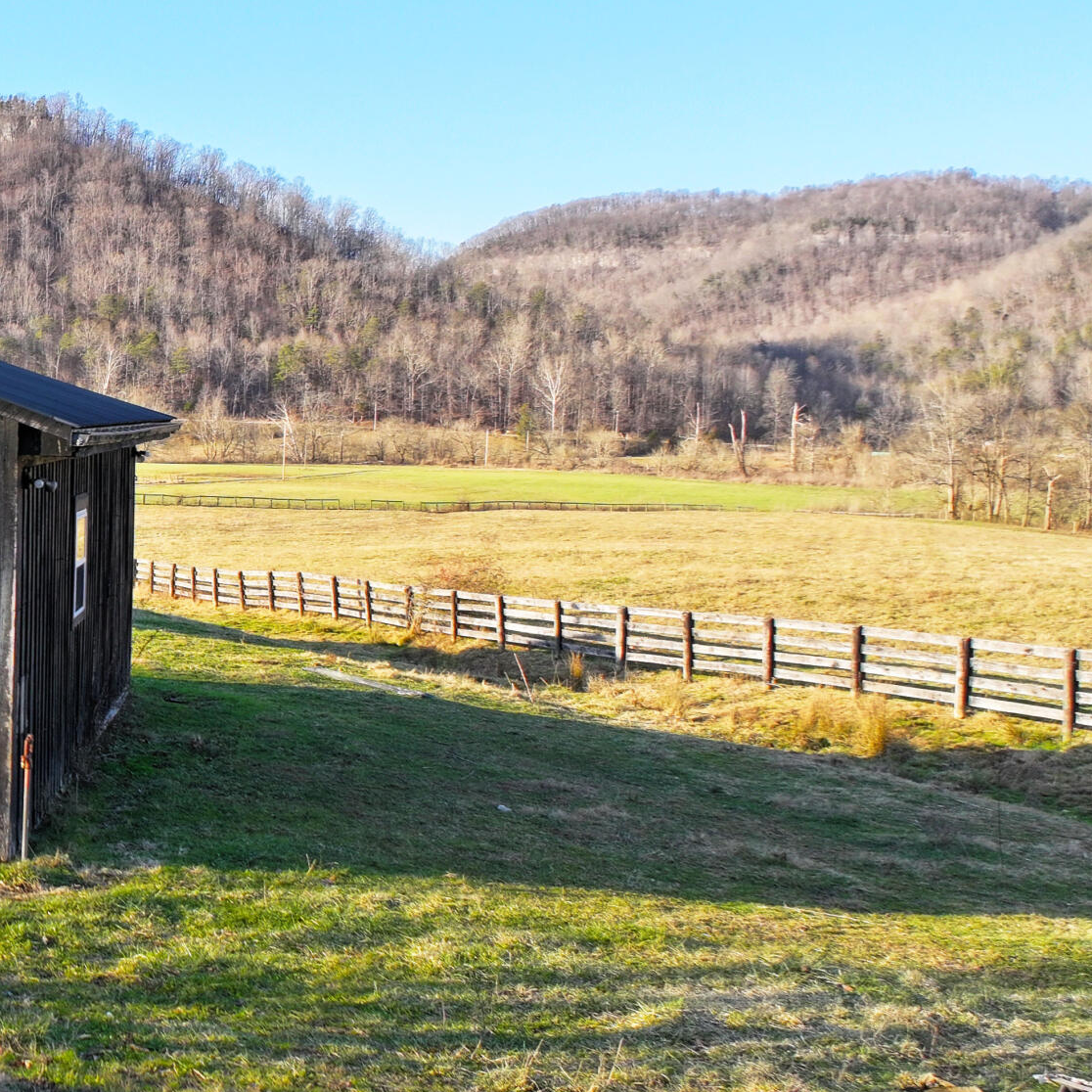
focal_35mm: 57
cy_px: 566
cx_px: -295
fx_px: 2034
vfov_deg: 30.0
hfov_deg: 26.0
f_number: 2.8
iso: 220
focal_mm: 12.29
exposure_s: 1/1000
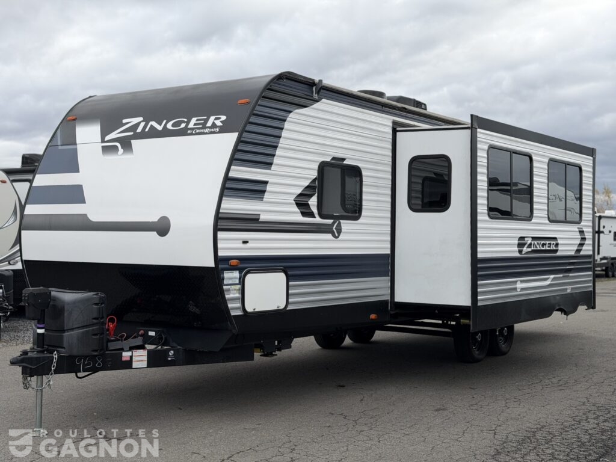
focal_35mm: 48
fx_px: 854
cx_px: 308
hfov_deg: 39.7
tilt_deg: +1.3
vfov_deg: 30.3
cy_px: 231
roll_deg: +0.3
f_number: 1.78
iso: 64
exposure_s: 1/1980
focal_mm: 6.76
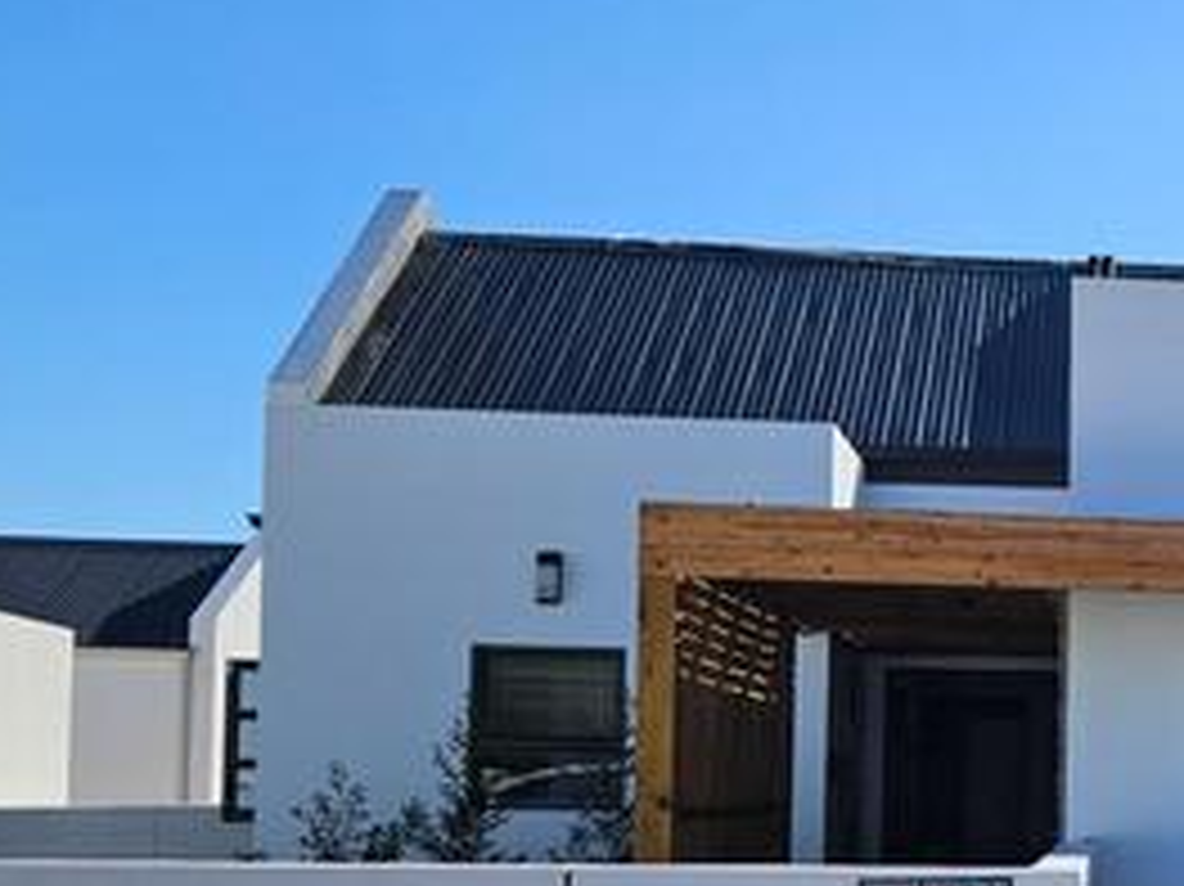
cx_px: 1414
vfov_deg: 20.7
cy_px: 742
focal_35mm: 70
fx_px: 2393
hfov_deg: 25.1
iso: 25
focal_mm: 5.4
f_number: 1.8
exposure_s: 1/2635
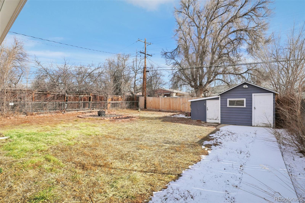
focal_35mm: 16
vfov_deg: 72.0
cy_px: 102
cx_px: 152
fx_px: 140
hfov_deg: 95.0
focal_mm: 11
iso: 100
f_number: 8
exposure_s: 1/350
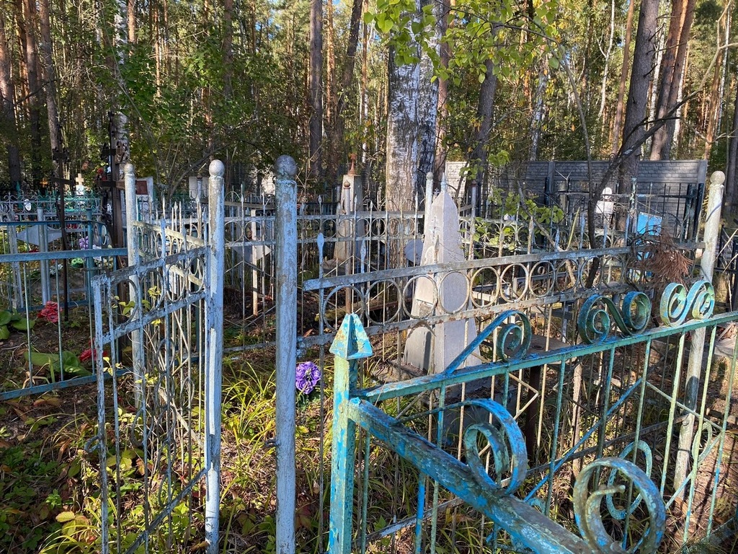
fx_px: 554
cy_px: 277
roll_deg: -1.1
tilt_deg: -4.1
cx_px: 369
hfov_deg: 67.3
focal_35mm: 26
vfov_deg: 53.1
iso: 32
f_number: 1.8
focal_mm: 4.25
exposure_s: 1/409
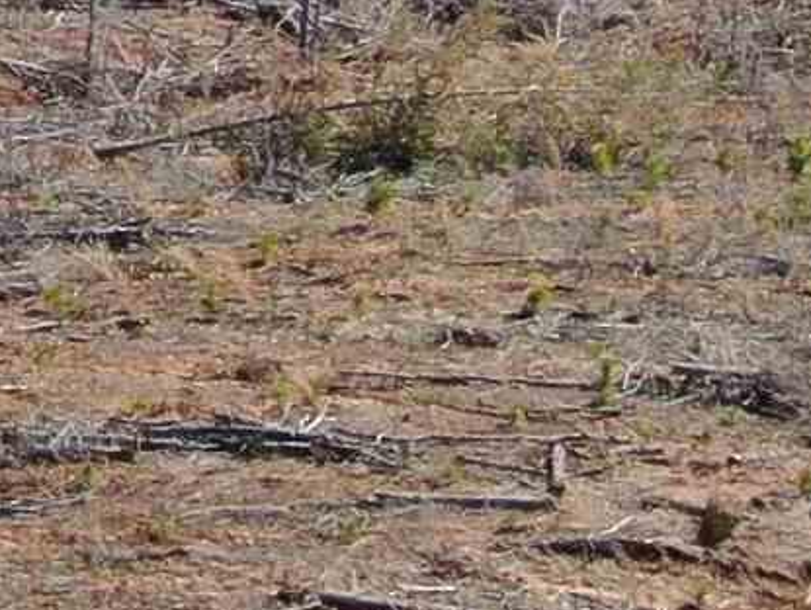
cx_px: -1974
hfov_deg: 5.2
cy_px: -909
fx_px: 8324
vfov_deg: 4.1
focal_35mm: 355
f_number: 3.8
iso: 100
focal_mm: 8.6
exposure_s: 1/500
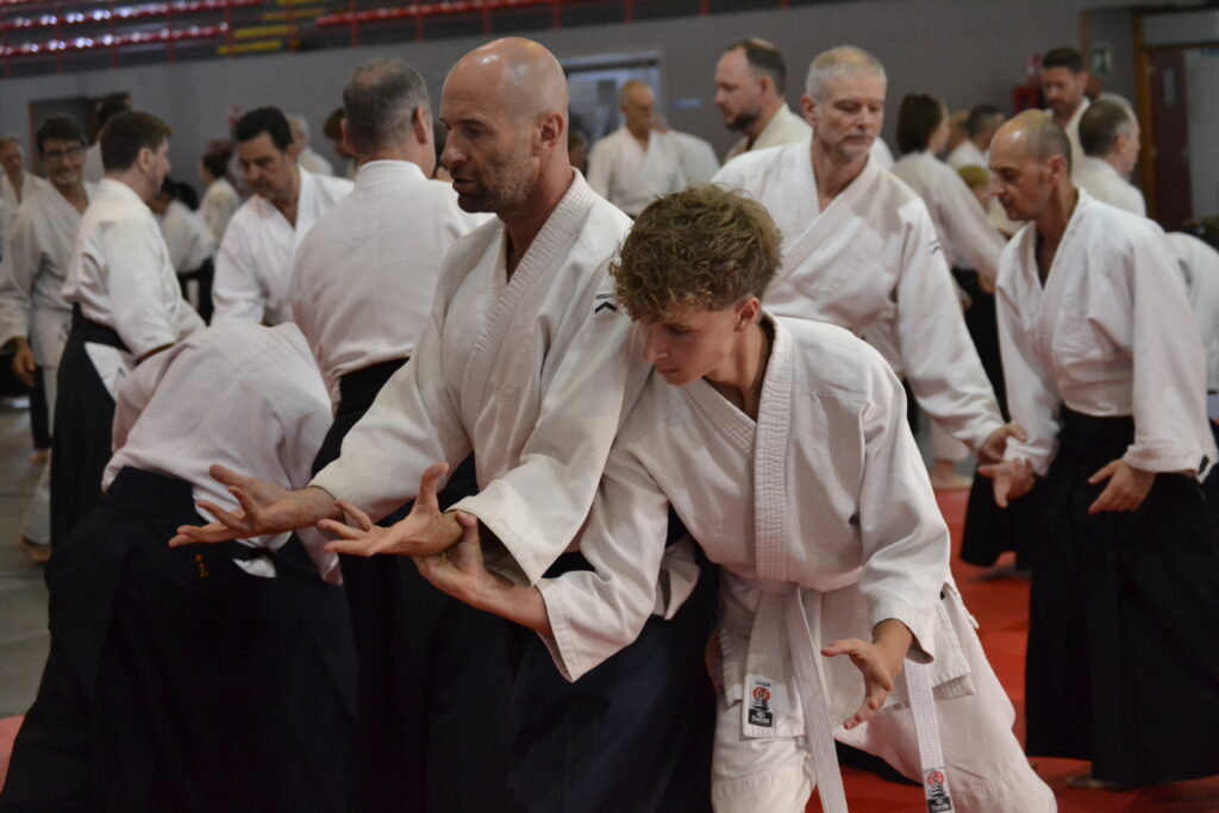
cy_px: 406
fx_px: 2794
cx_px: 610
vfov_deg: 16.6
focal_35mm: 82
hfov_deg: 24.6
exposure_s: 1/400
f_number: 4
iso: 3200
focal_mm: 55
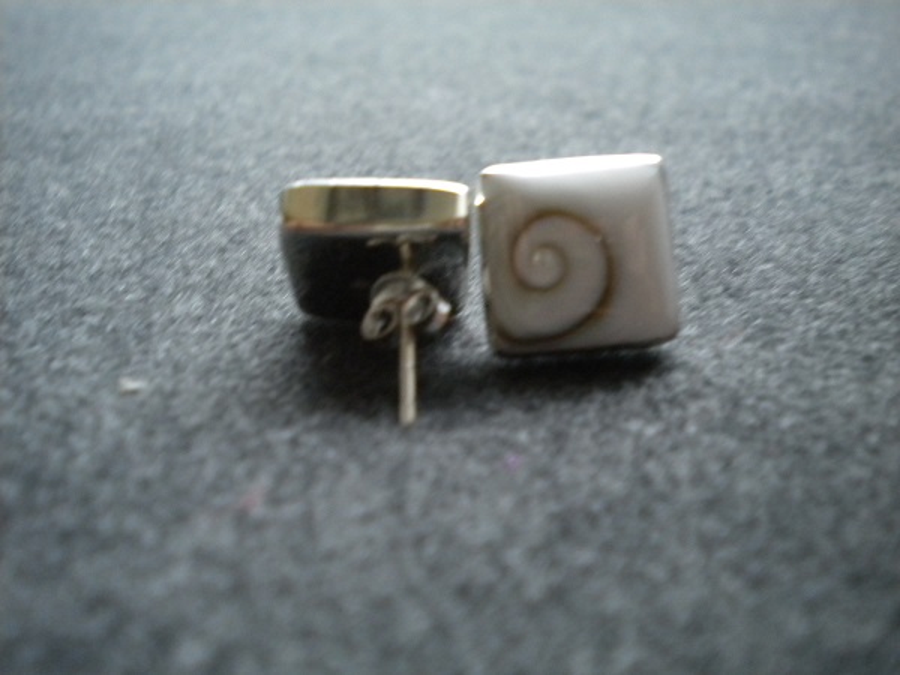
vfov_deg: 35.1
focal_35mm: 41
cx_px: 450
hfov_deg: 45.8
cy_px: 338
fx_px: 1066
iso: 400
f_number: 3.5
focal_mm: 7.4
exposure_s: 1/17.6
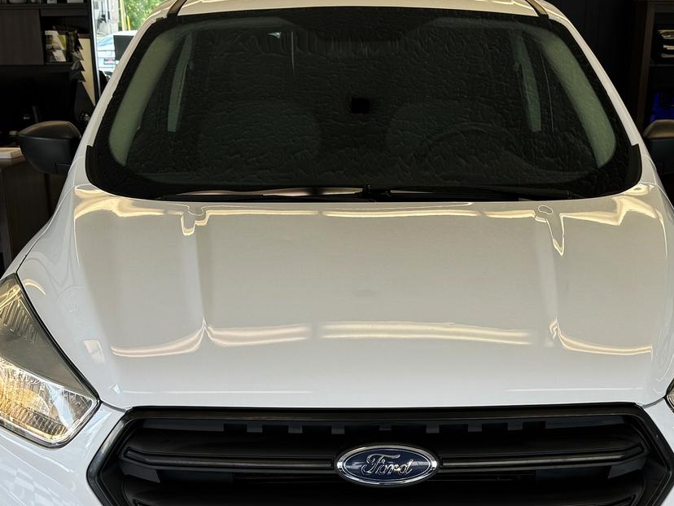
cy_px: 356
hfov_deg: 37.5
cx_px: 365
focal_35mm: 51
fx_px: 993
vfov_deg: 28.3
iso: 64
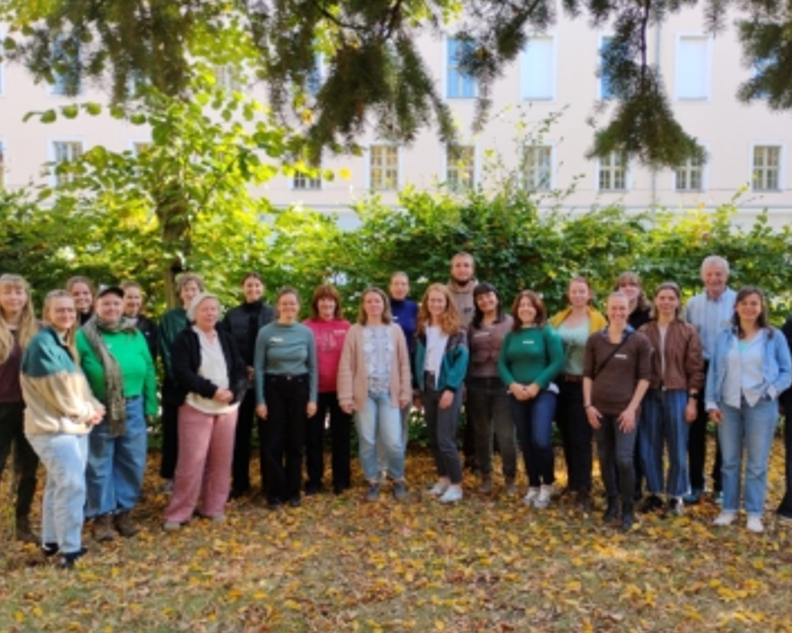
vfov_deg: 47.1
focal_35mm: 31
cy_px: 334
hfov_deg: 57.1
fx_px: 726
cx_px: 426
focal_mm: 4.26
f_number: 1.8
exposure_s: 1/100
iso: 109
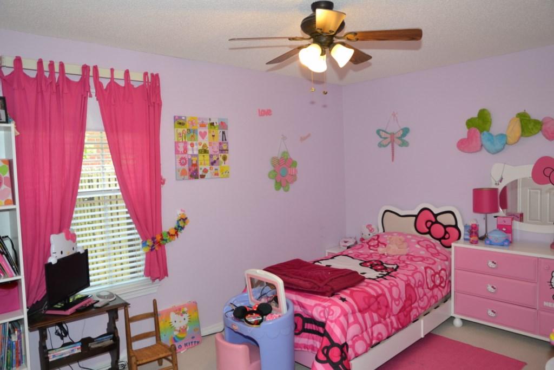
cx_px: 277
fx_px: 369
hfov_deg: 73.7
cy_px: 185
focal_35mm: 24
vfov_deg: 53.1
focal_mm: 16
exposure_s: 1/80
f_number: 4.5
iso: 400
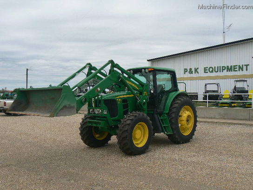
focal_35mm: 36
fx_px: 263
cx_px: 126
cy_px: 95
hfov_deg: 51.4
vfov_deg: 39.7
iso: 80
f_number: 7.1
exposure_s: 1/400
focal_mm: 6
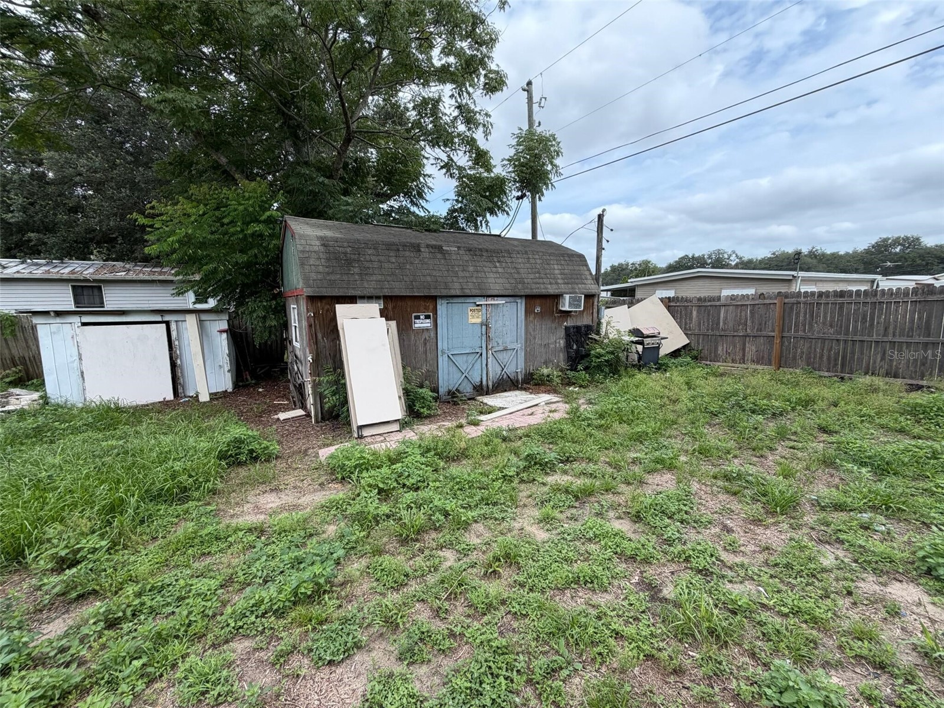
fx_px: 382
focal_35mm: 14
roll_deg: +0.8
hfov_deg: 102.1
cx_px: 472
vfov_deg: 85.7
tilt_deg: -8.8
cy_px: 354
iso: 40
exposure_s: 1/679
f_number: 2.2
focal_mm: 2.22
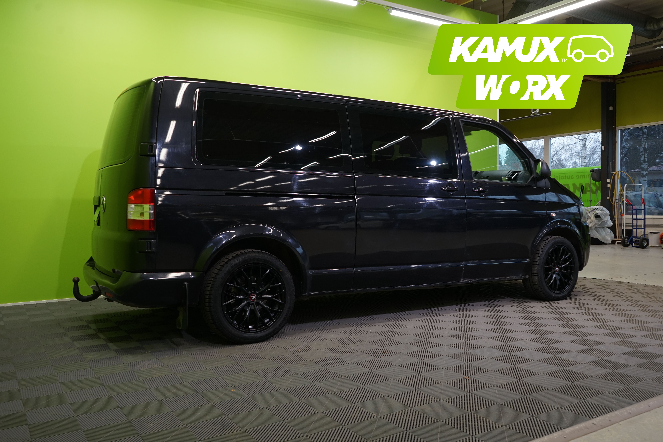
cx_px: 332
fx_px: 552
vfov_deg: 43.6
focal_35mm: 30
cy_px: 221
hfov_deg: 61.9
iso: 640
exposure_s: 1/30
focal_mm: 30
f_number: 6.3
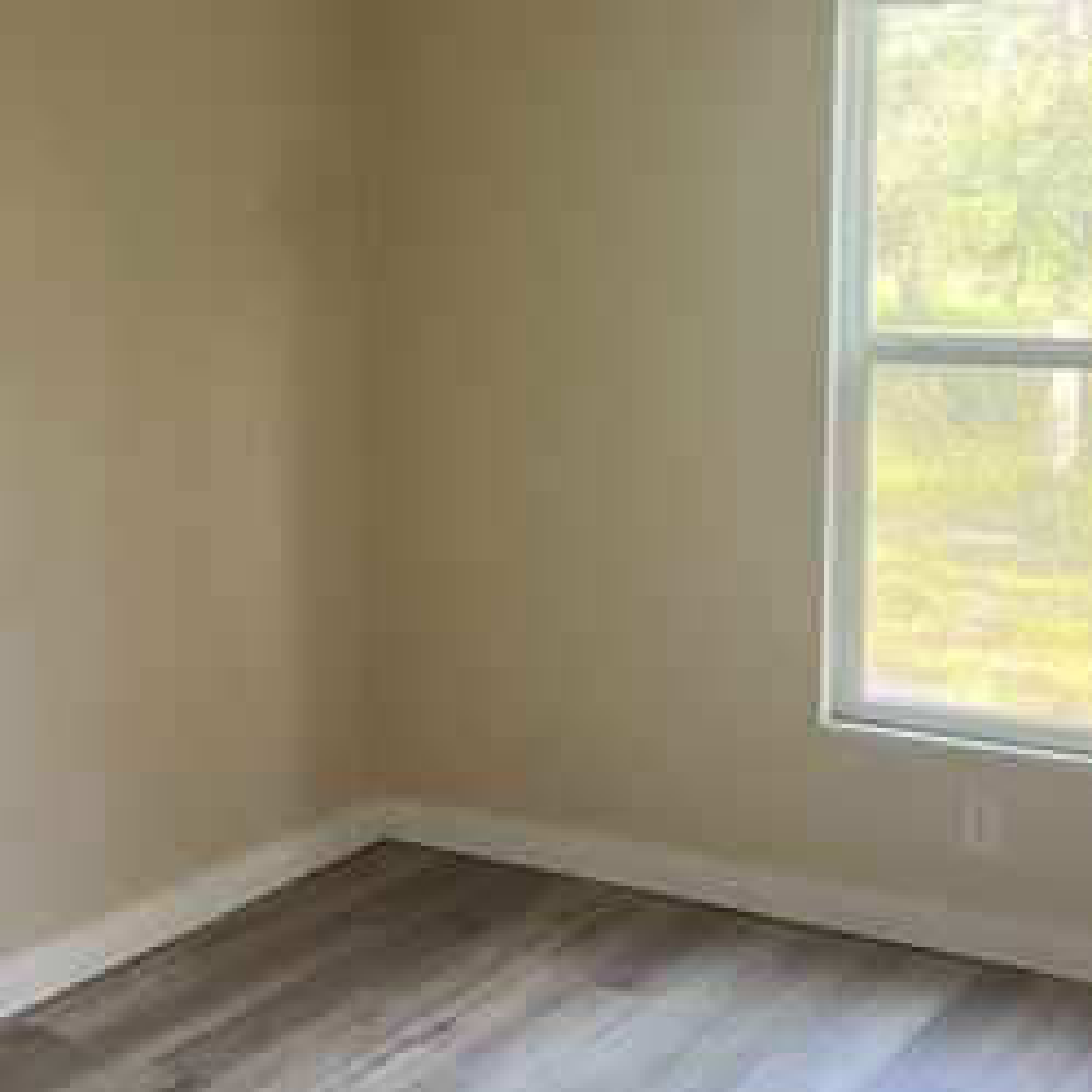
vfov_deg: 29.1
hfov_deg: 29.0
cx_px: 456
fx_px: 2106
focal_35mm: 59
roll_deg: +1.0
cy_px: 491
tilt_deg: -7.0
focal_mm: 5.7
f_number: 1.5
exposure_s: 1/82
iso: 125
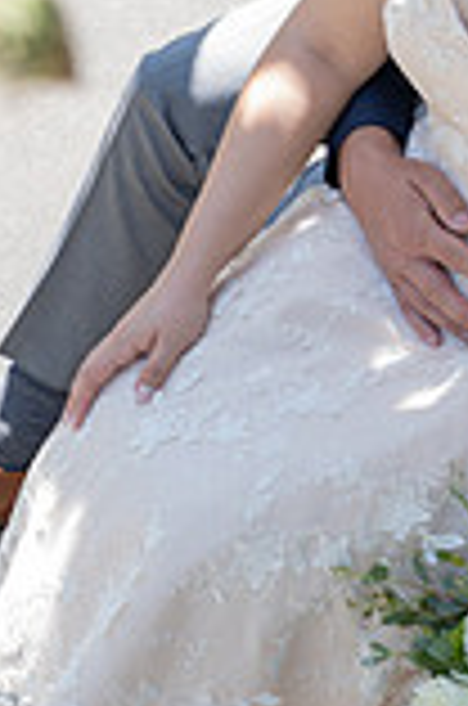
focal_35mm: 112
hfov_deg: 12.0
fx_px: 2194
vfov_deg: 17.5
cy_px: -112
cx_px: 522
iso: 250
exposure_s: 1/160
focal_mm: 39
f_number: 5
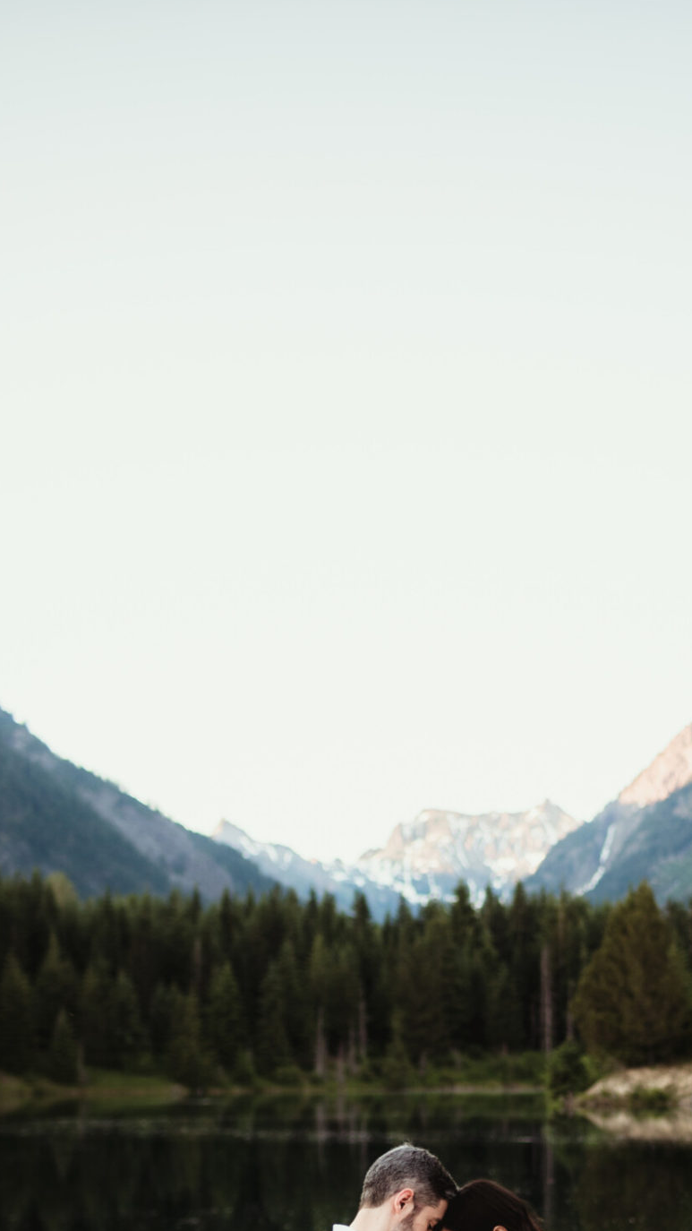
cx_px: 461
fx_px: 2087
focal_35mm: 64
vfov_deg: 32.1
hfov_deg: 18.8
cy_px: 953
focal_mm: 35
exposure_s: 1/400
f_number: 2
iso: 200
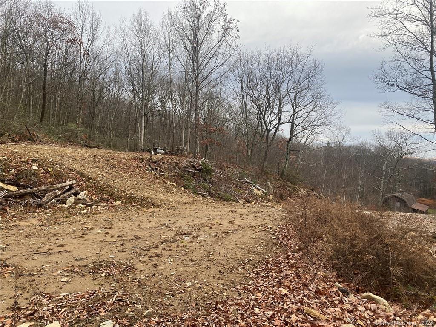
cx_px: 218
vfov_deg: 53.1
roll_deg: +1.8
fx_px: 327
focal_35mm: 26
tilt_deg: +1.3
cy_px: 164
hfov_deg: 67.3
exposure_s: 1/369
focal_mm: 4.25
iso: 32
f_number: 1.8
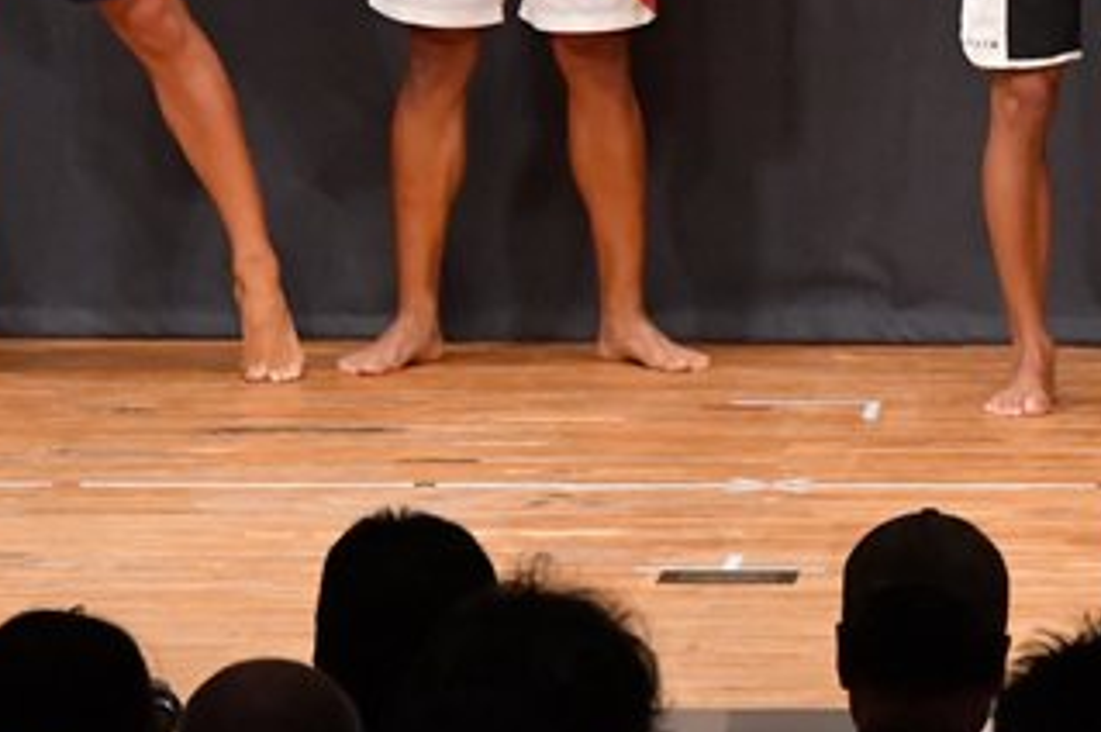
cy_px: -104
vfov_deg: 2.6
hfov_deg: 3.9
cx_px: 865
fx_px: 16101
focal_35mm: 527
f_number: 5.6
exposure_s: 1/400
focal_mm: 145
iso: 8000
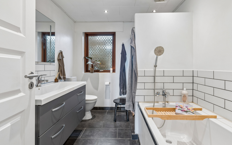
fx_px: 114
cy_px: 66
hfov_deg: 91.1
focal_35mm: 18
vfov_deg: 64.9
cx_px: 120
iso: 200
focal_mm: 17
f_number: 10
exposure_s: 1/4
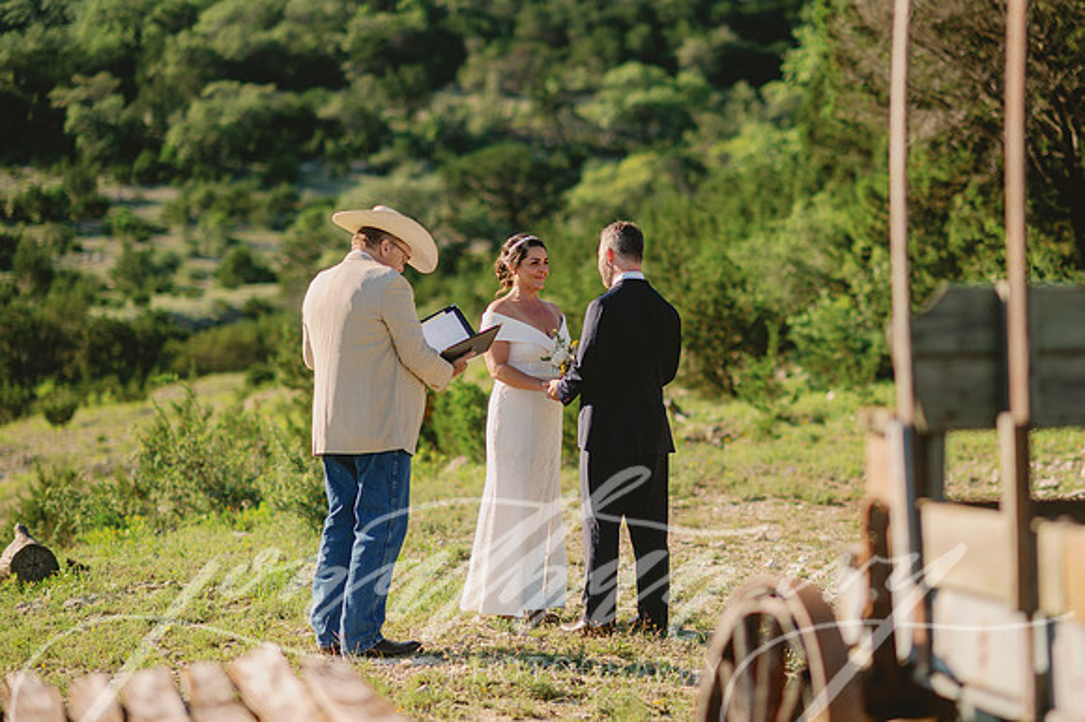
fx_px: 2791
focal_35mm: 93
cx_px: 591
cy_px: 328
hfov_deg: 22.0
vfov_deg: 14.7
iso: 50
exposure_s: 1/3200
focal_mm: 85
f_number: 2
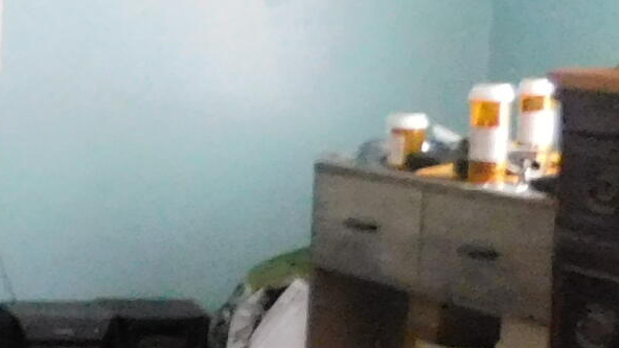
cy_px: 340
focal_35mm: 127
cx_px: -696
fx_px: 2085
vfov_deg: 9.5
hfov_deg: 13.8
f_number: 3
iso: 800
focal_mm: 4
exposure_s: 1/6
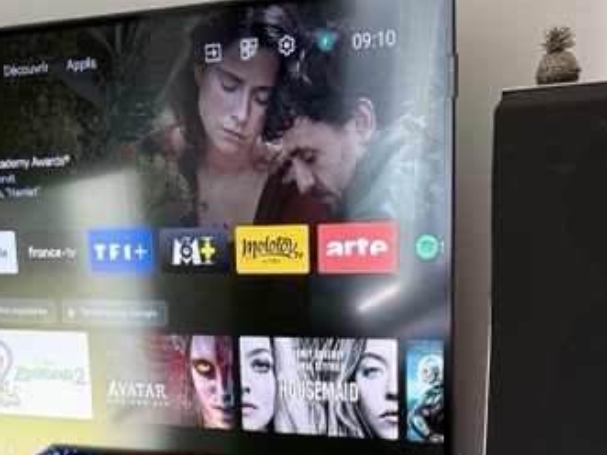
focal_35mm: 87
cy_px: 530
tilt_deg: -8.6
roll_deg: -0.1
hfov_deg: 22.1
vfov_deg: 16.3
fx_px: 1525
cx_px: 92
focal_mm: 6.76
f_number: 1.78
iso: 200
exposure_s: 1/77
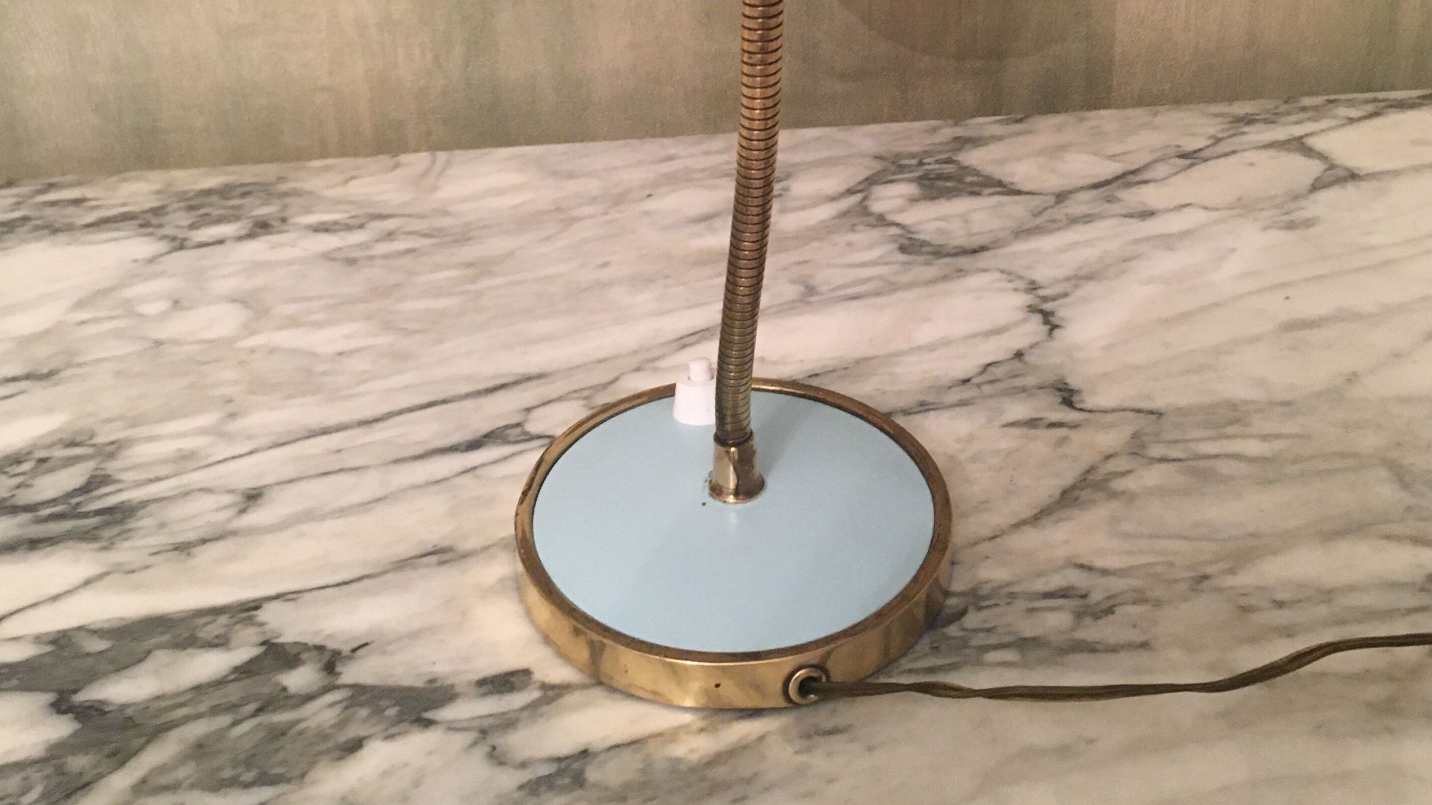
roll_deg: +1.3
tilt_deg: -23.4
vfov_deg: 25.4
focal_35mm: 45
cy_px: 33
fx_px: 1709
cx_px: 751
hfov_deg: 45.5
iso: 200
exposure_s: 1/33
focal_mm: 4.15
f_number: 2.2
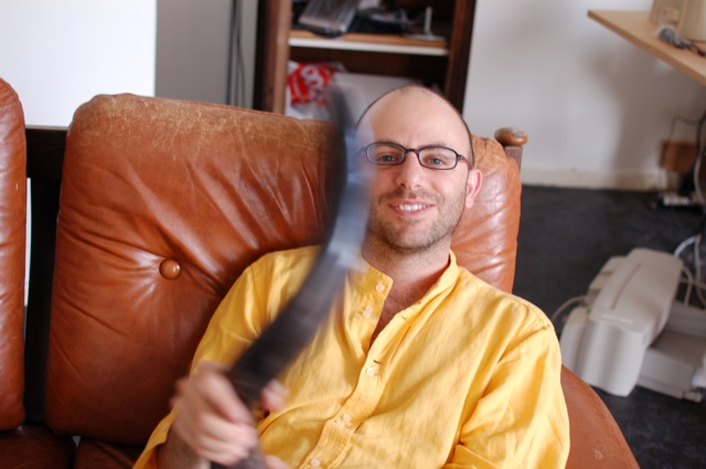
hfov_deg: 37.9
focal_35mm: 52
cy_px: 234
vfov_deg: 25.7
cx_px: 353
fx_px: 1028
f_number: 2.8
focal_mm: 35
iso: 400
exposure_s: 1/30
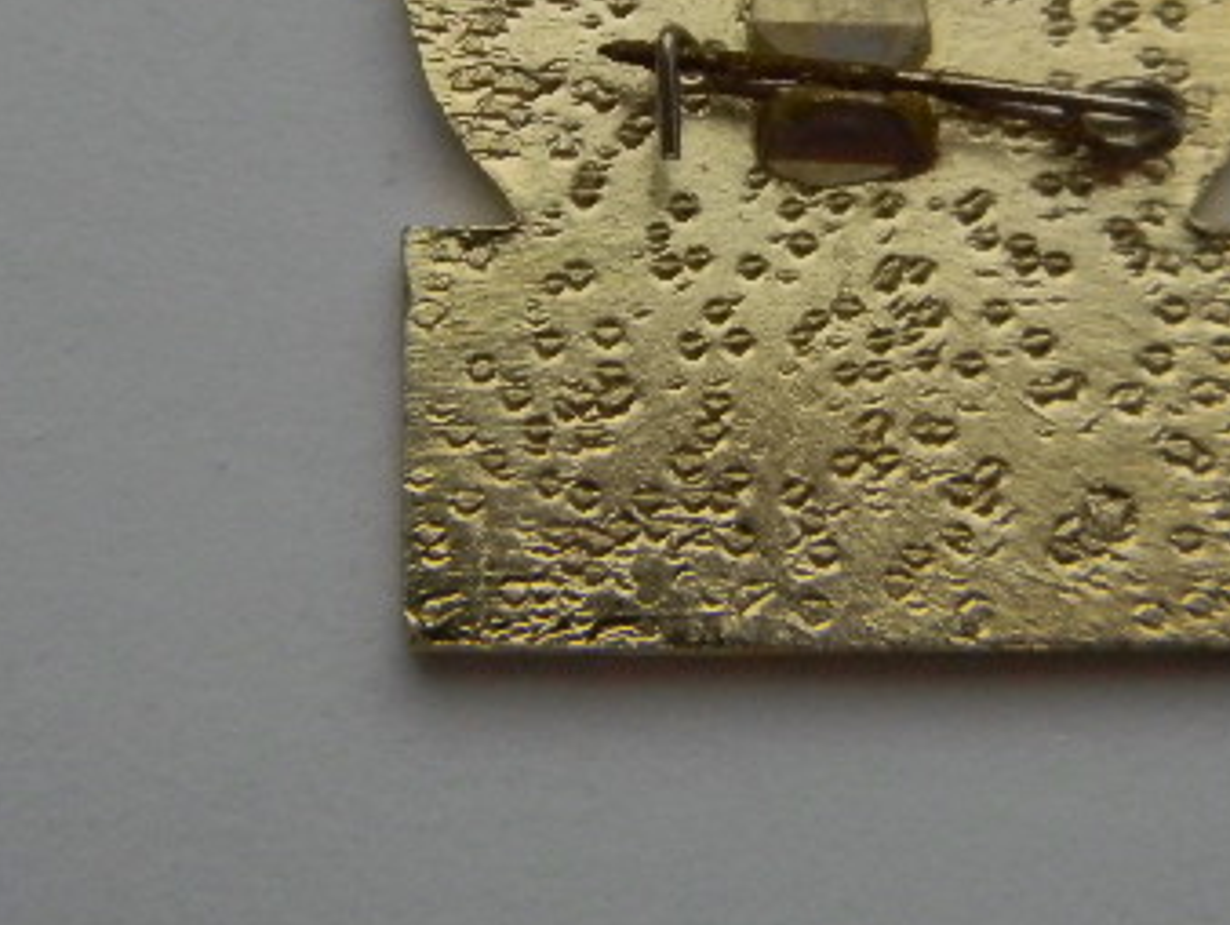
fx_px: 5583
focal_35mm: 157
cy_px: 120
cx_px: 815
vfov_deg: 9.4
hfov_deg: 12.6
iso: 136
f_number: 4.5
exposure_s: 1/59.6
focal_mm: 15.1
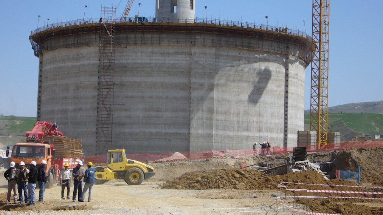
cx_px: 192
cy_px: 82
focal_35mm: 87
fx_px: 884
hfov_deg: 24.5
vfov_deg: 13.9
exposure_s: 1/640
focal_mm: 13
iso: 80
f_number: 4.3
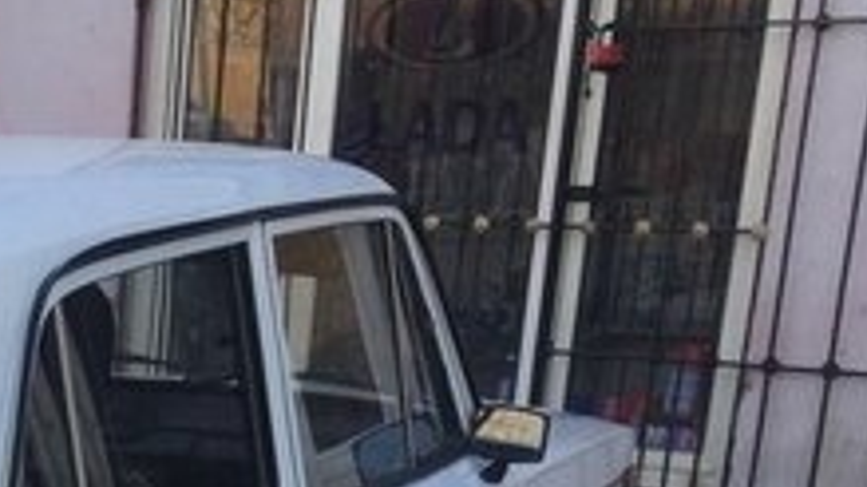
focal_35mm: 95
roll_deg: -1.6
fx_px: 2183
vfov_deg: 11.8
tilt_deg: -18.5
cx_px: -340
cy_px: 865
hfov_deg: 20.1
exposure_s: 1/347
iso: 32
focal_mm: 4.15
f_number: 2.2
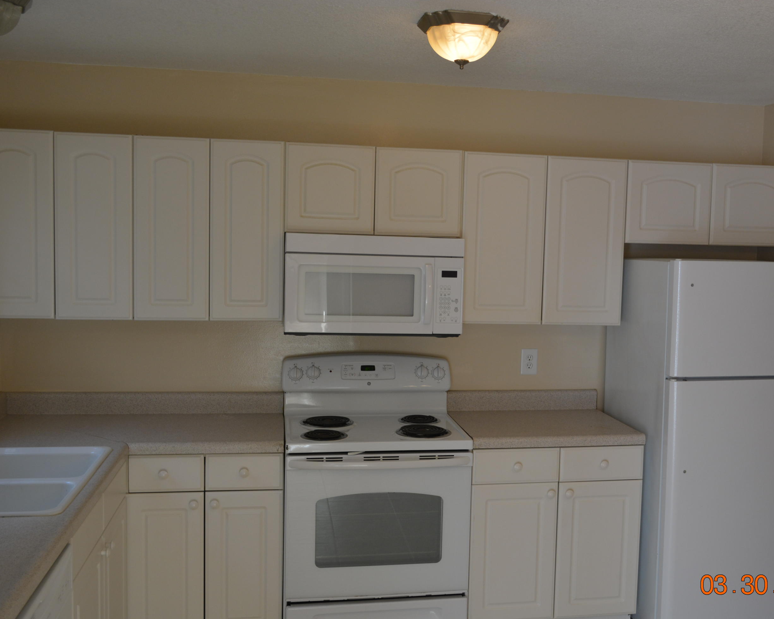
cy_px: 315
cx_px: 454
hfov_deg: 47.7
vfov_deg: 39.2
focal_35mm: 38
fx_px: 870
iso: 400
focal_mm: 22
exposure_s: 1/100
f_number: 5
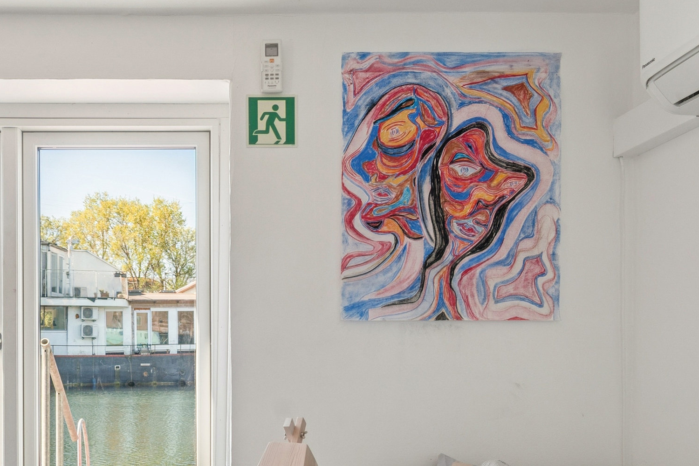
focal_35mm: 36
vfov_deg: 36.1
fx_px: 699
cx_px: 193
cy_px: 345
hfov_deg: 51.3
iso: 200
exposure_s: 1/15
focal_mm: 12
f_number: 10
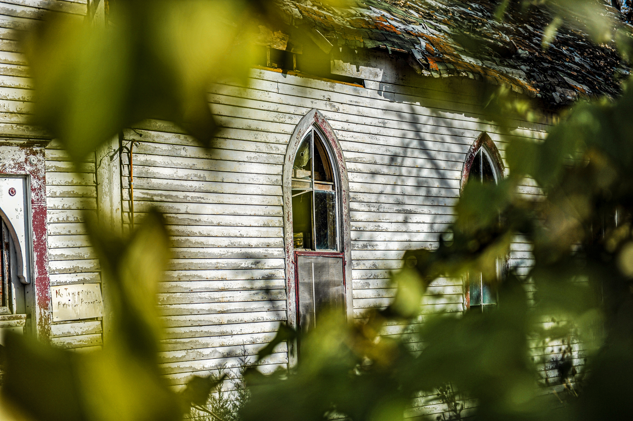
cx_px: 316
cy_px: 210
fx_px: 1230
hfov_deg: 28.9
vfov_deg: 19.4
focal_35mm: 70
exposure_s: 1/2500
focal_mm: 70
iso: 200
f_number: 2.8
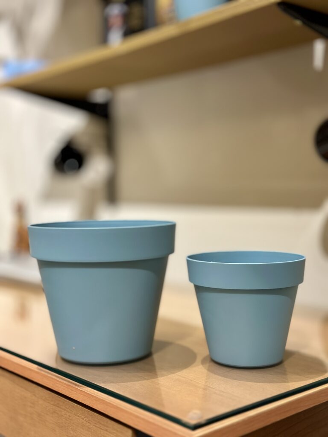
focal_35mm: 48
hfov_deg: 30.3
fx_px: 606
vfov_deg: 39.7
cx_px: 164
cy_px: 218
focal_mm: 6.86
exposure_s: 1/40
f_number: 1.78
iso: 250
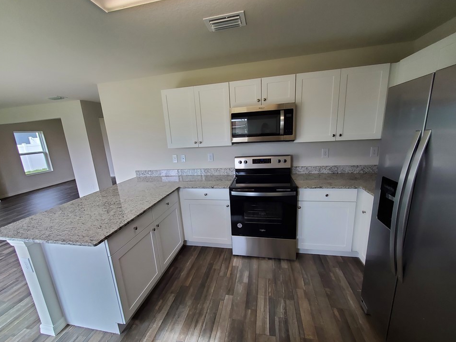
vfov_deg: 85.6
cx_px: 226
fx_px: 184
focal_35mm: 14
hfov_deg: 102.1
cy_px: 179
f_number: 2.2
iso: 100
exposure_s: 1/120
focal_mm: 1.8
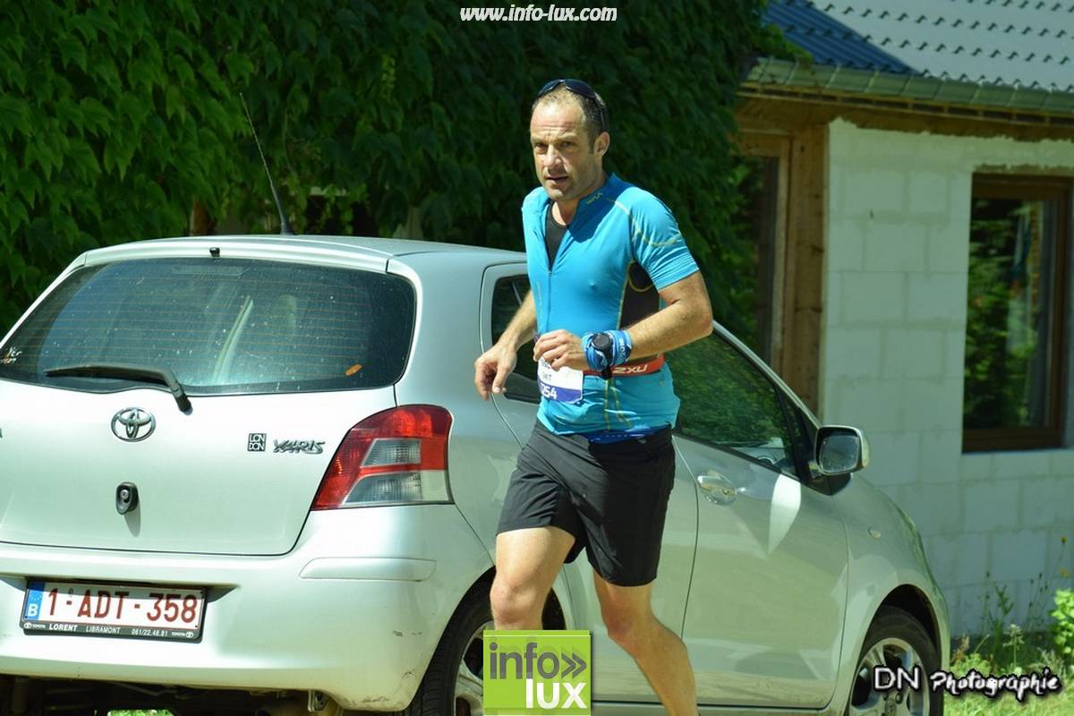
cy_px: 358
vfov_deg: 8.3
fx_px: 4922
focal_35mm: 165
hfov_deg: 12.5
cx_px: 537
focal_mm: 110
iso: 200
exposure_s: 1/640
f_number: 6.3
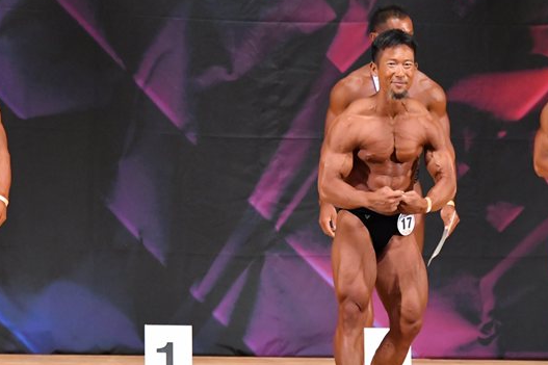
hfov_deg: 6.2
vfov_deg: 4.1
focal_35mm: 331
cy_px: 238
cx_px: 363
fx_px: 5037
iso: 7200
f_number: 5.6
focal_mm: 150
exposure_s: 1/400
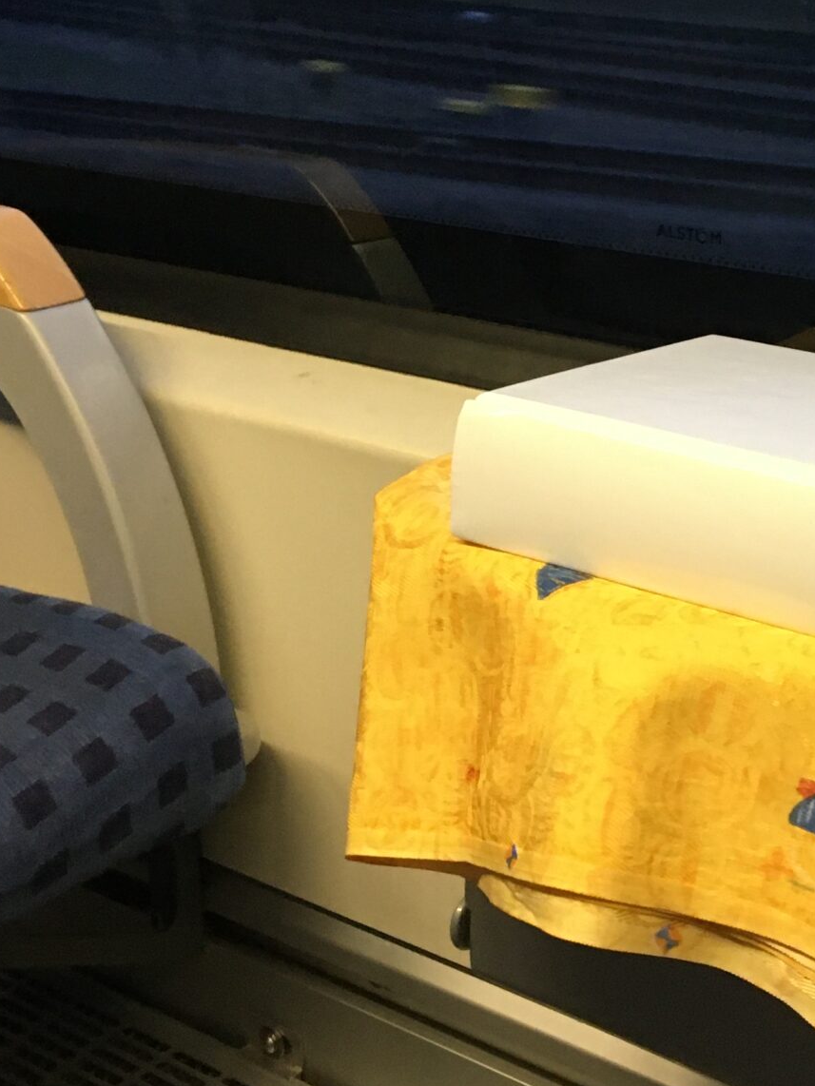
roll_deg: -1.7
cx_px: 687
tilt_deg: -16.7
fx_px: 2040
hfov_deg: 22.2
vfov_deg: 29.6
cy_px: 379
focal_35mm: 65
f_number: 2.2
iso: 200
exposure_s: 1/33
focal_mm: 4.15
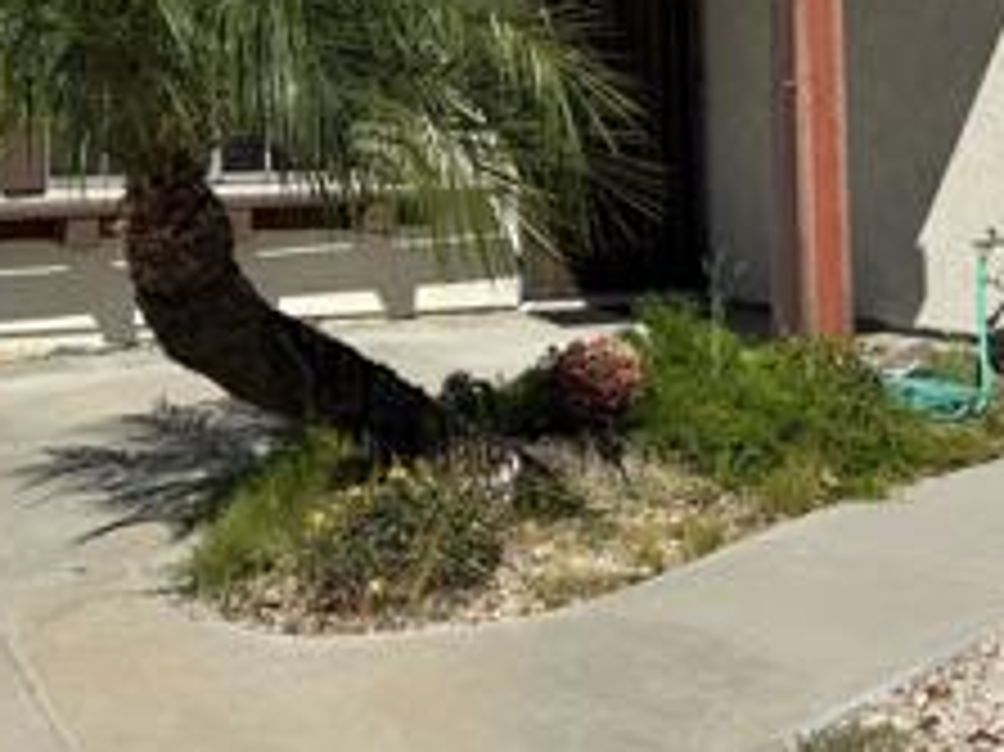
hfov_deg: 28.2
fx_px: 2000
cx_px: 518
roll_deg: -0.1
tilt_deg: +3.7
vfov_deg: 20.5
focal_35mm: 69
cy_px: -27
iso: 80
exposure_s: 1/6711
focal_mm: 6.76
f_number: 1.78
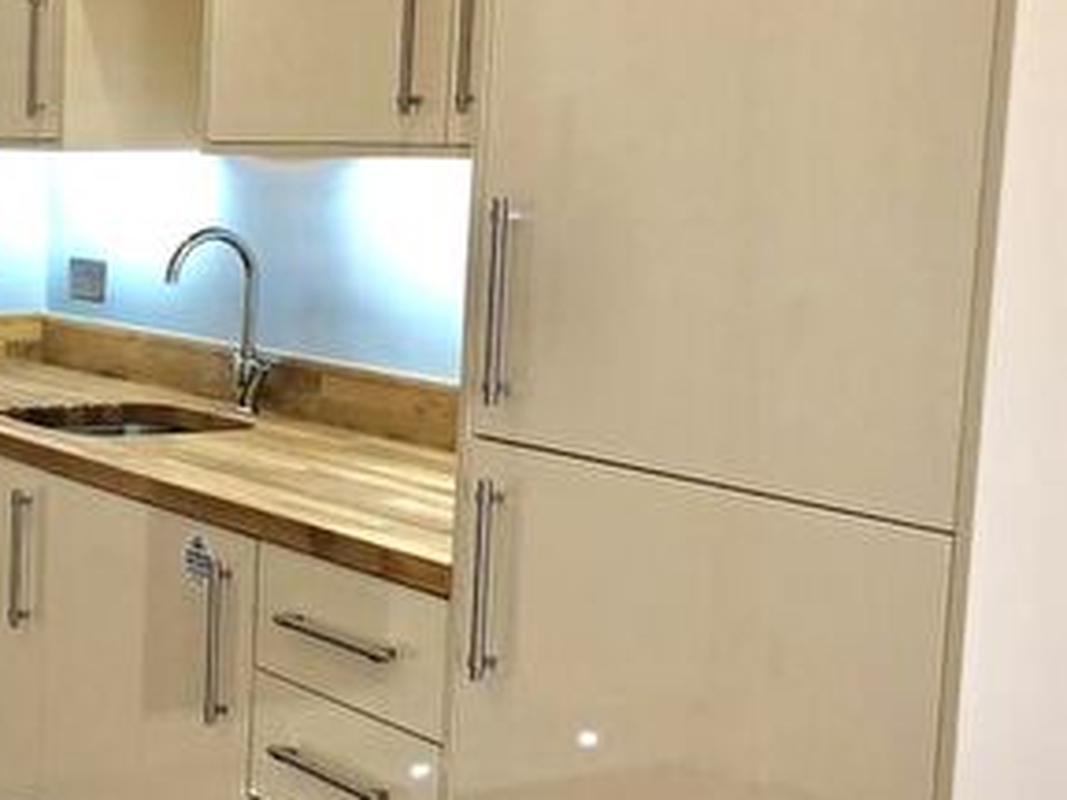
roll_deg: -0.7
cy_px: 420
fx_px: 2096
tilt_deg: -7.5
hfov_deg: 26.2
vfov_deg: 21.6
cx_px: -122
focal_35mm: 68
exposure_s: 1/33
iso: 32
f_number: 1.8
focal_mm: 4
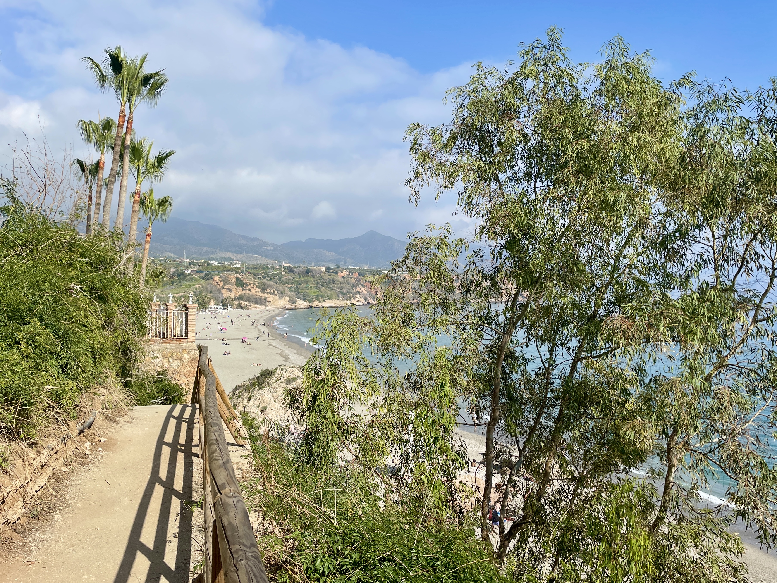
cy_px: 292
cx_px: 388
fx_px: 584
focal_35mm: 26
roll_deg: +0.7
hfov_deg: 67.3
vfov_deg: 53.1
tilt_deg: +3.7
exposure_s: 1/4292
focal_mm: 4.2
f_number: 1.6
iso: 32
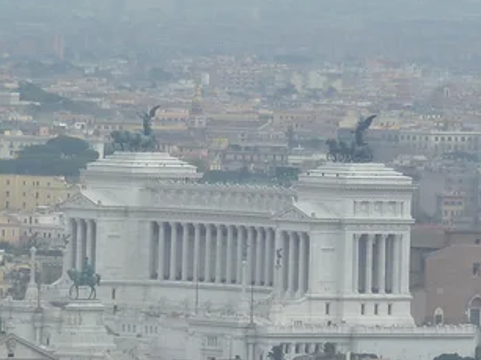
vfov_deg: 1.9
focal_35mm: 785
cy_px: 242
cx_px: 173
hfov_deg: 2.5
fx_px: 10899
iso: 80
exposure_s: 1/320
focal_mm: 49.2
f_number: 4.9
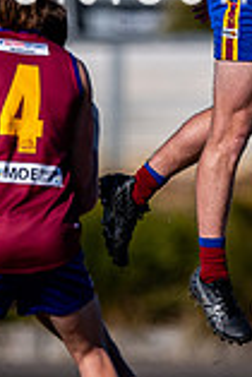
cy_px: -55
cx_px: 223
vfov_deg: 0.9
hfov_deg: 0.6
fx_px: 25059
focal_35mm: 2392
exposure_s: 1/1600
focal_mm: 500
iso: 110
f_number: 4
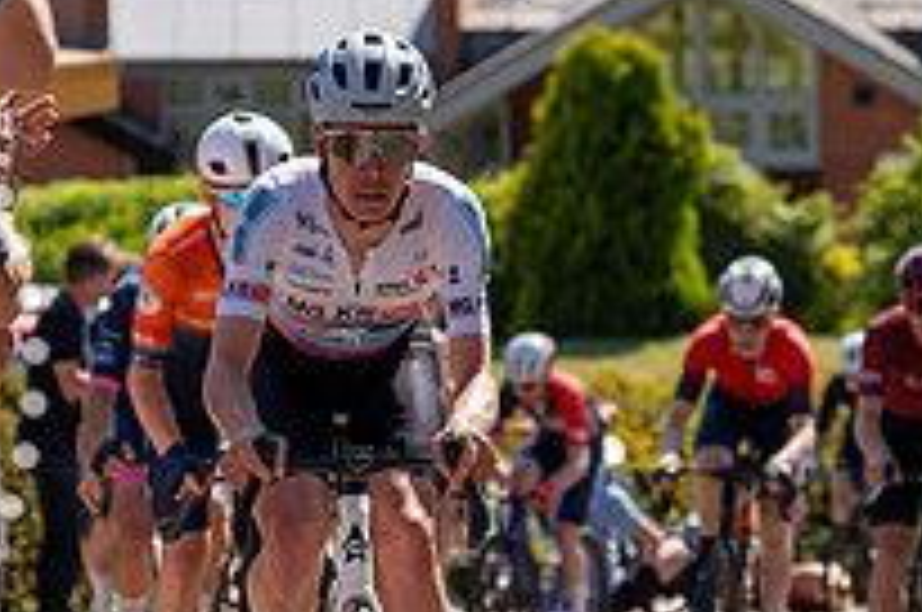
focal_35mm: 258
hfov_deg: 8.0
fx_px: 6597
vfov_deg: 5.3
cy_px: 128
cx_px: 324
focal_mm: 91
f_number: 3.5
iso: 100
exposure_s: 1/1000
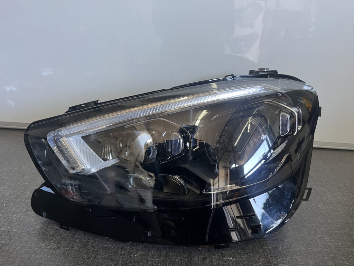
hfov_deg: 67.3
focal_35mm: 26
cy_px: 133
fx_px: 266
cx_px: 177
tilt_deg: -23.8
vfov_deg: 53.1
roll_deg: -0.9
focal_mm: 5.1
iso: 125
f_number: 1.6
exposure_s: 1/66
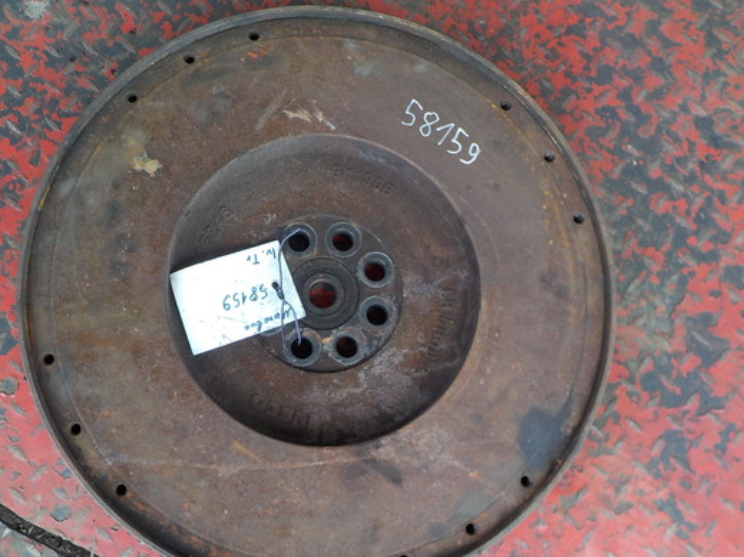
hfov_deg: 50.1
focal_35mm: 37
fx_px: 795
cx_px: 348
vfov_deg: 38.6
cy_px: 302
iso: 125
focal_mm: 4.1
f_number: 3.3
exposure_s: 1/30
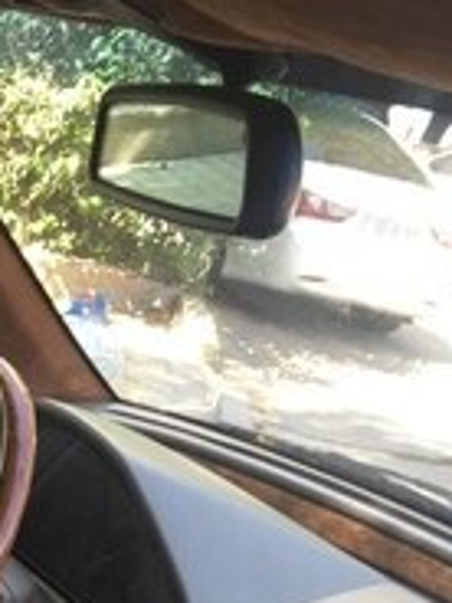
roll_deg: -18.4
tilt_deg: -26.7
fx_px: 1358
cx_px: -134
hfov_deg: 17.7
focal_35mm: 78
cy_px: 800
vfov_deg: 22.2
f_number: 2.2
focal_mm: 4.15
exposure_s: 1/100
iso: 32
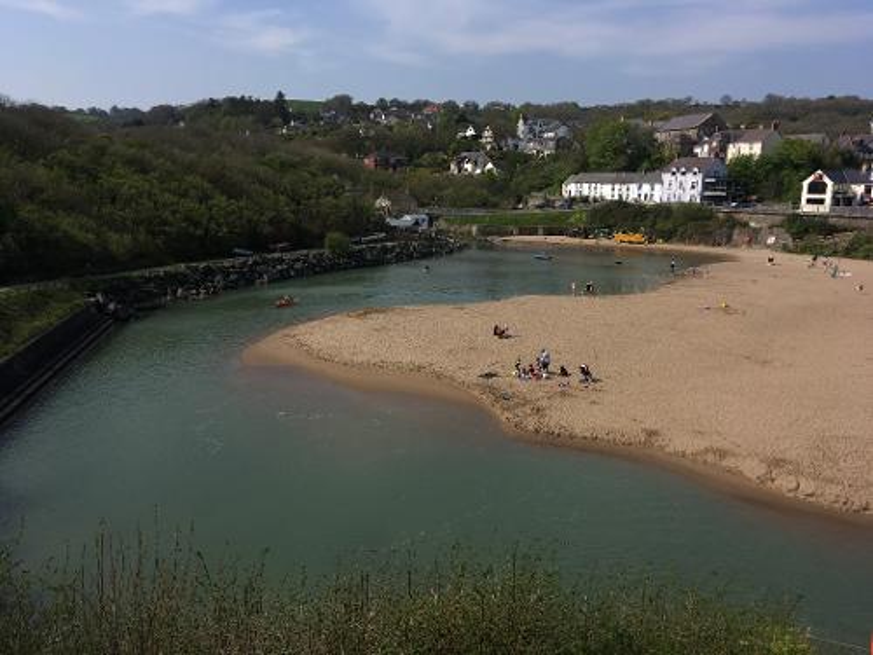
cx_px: 436
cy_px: 328
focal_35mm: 29
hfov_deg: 61.7
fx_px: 731
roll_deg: -1.3
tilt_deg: -13.1
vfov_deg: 48.2
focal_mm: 4.15
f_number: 2.2
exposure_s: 1/1876
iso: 25
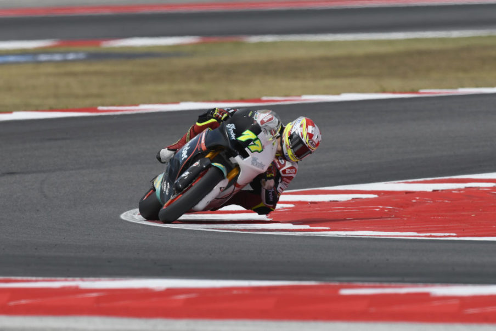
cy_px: 166
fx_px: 12401
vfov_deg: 1.5
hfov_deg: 2.3
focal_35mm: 900
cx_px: 248
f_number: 6.3
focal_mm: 600
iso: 320
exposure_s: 1/1600
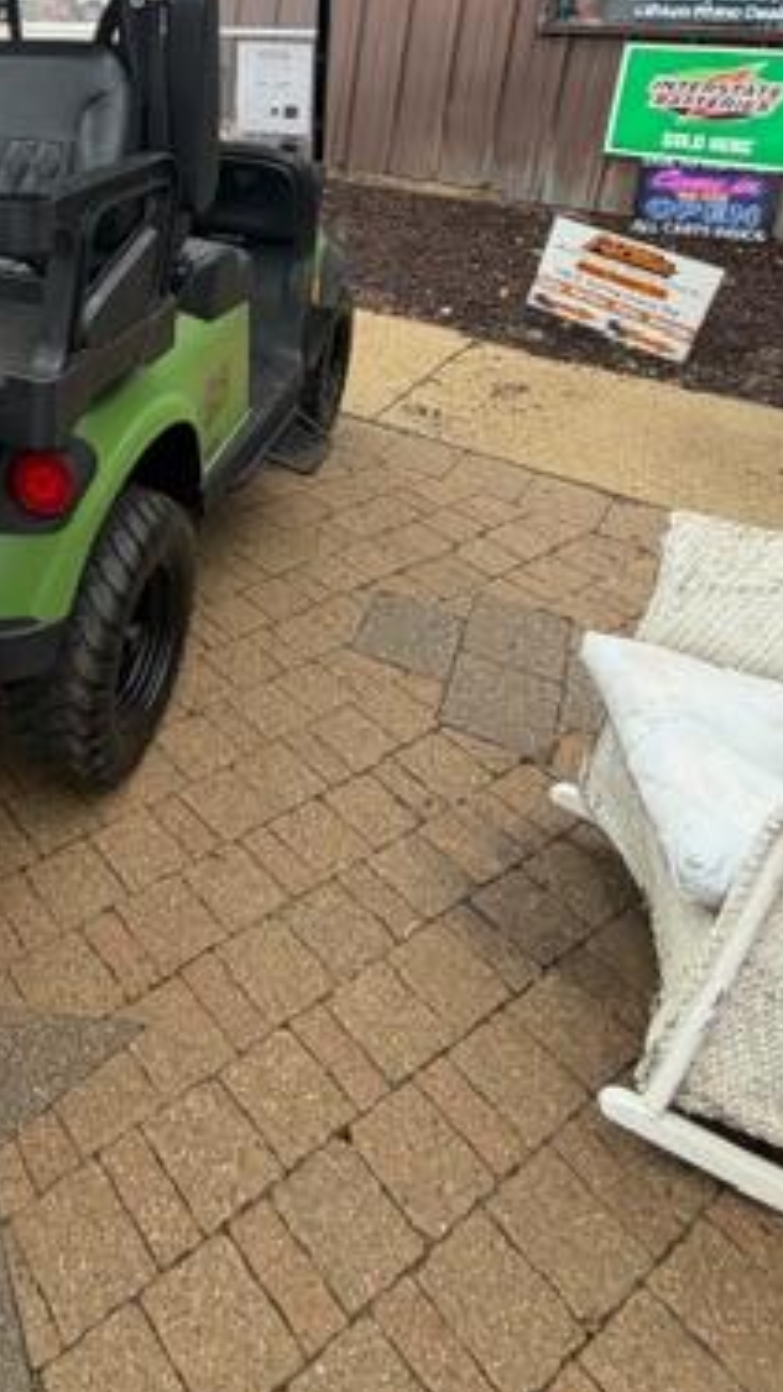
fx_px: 959
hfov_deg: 38.4
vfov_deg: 64.9
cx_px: -33
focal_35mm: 26
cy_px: 260
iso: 50
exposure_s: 1/136
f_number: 2.2
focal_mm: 2.22
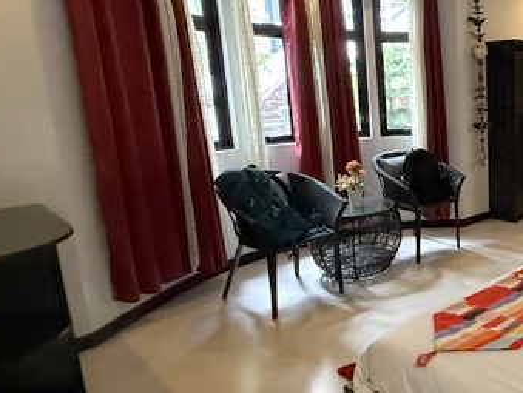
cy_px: 190
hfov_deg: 46.2
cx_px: 525
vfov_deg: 43.0
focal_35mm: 33
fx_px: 499
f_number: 2.2
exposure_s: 1/60
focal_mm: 2.22
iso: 800
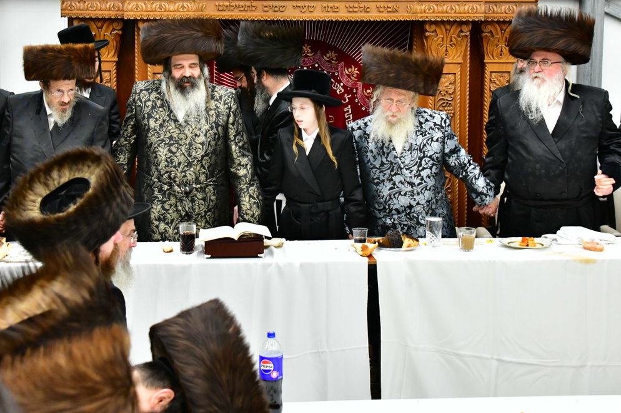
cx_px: 307
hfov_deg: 32.4
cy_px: 123
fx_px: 1069
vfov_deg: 21.8
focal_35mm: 62
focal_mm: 44
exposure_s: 1/250
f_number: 5.6
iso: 2500
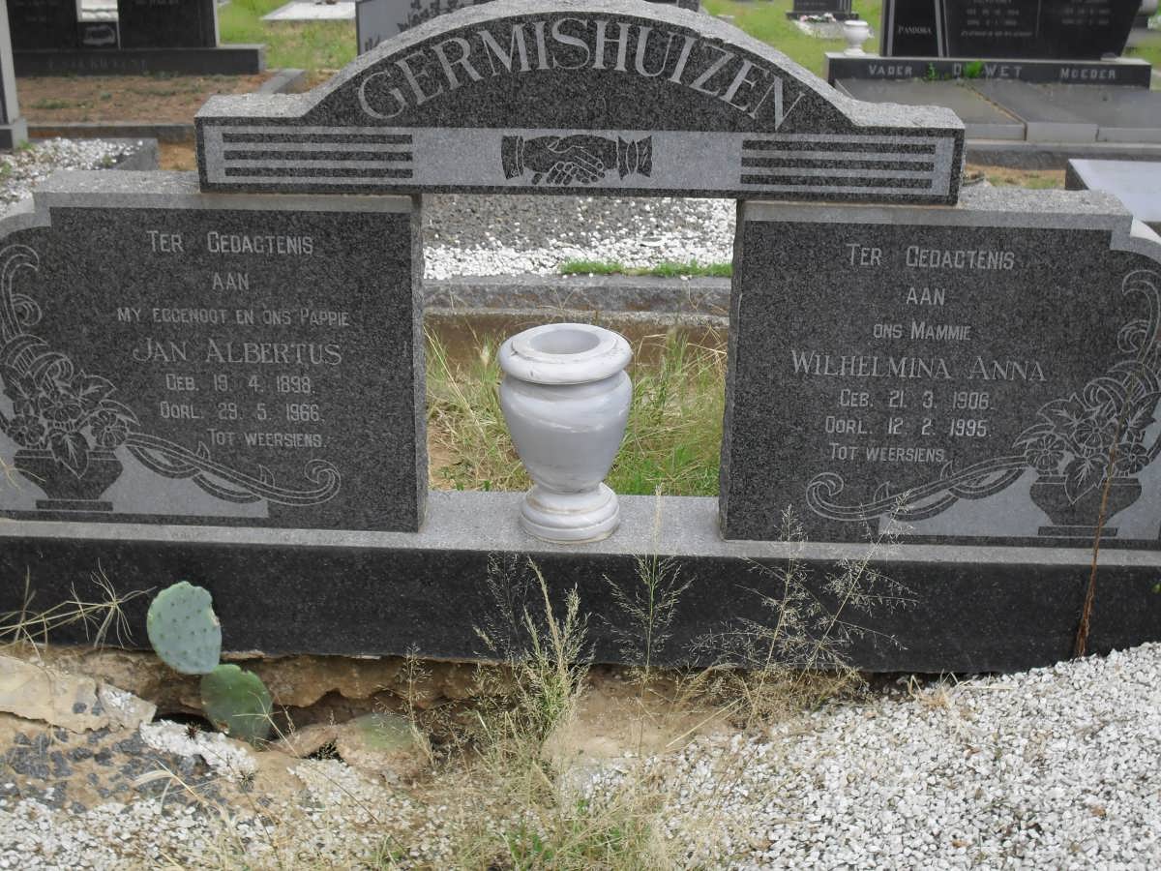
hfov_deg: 38.9
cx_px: 580
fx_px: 1643
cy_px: 436
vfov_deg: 29.7
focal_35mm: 49
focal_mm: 8.7
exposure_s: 1/250
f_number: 3.9
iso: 100
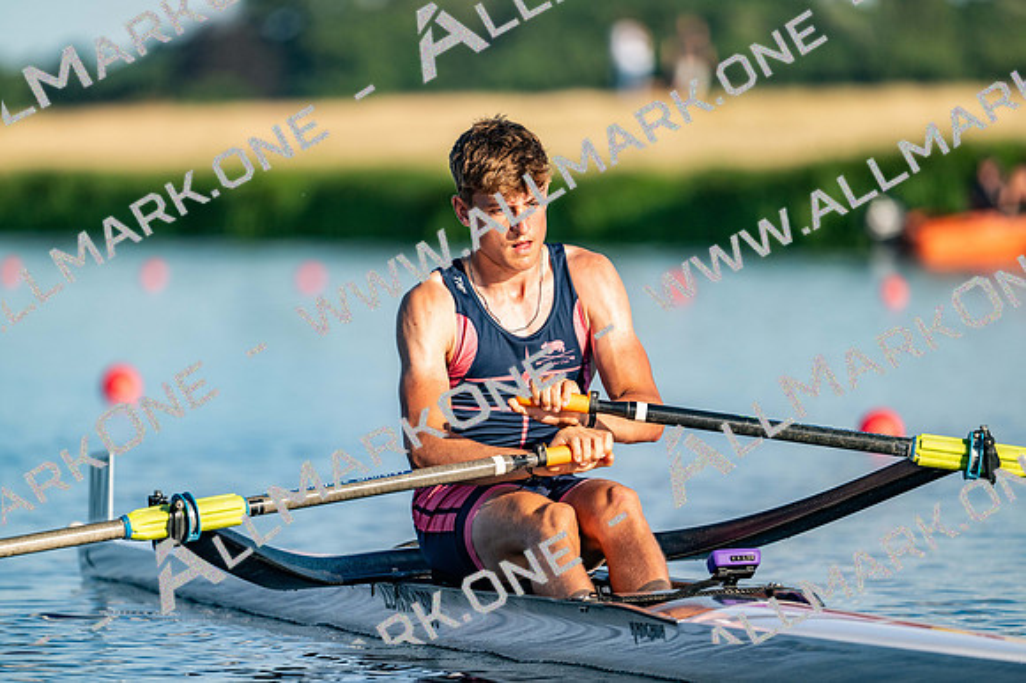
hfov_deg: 5.2
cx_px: 513
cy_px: 342
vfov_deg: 3.4
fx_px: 11396
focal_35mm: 400
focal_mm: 400
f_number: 4.5
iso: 320
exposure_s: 1/2500
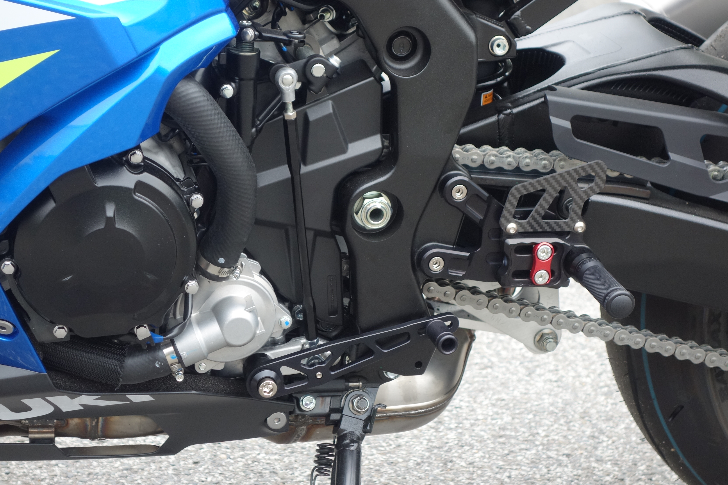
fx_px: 1800
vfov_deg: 15.4
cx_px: 341
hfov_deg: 22.9
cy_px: 204
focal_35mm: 89
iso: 320
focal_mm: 28.18
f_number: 4.5
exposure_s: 1/250
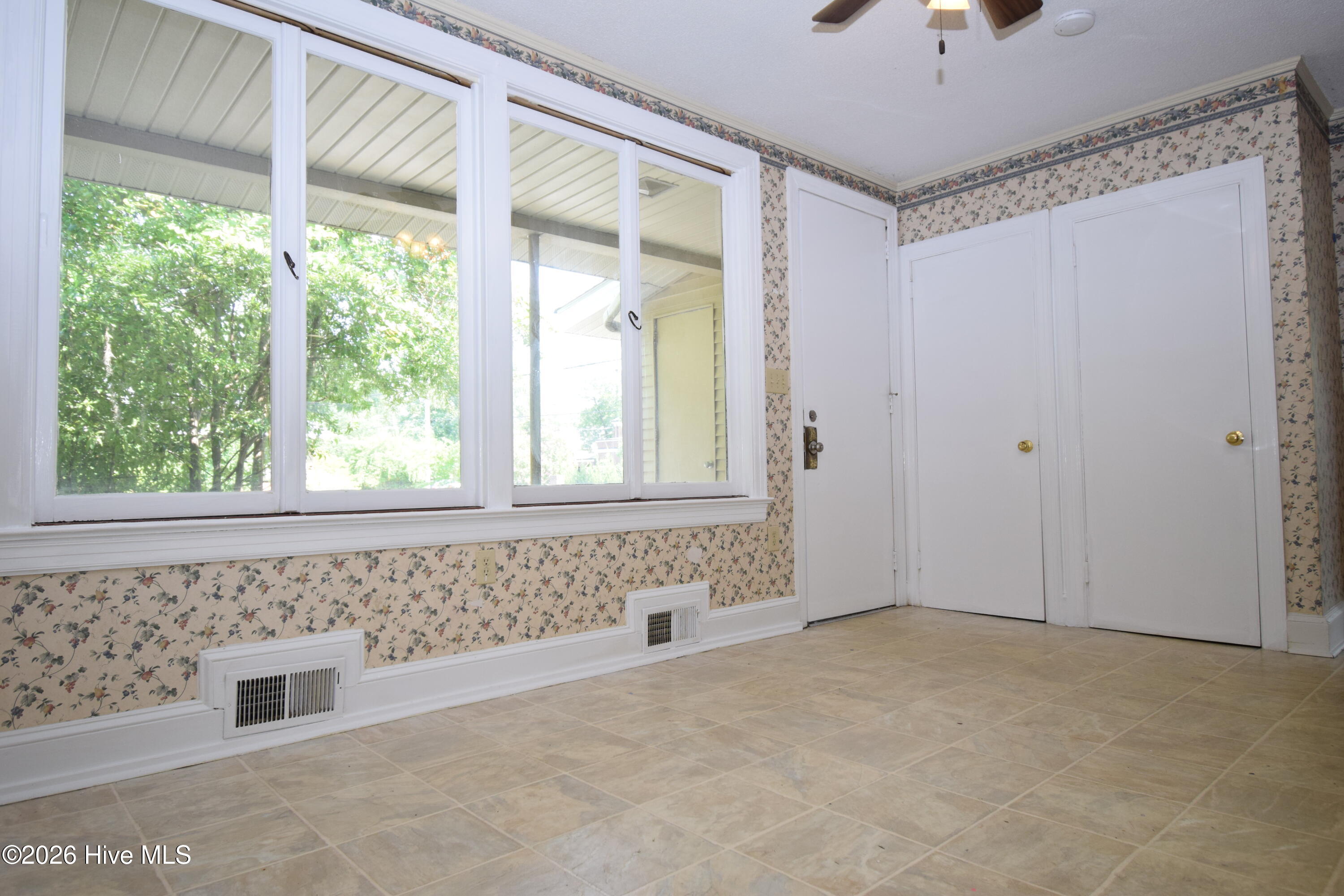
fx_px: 784
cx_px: 672
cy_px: 448
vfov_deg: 59.5
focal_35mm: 21
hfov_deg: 81.2
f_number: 5
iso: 560
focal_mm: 14
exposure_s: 1/60
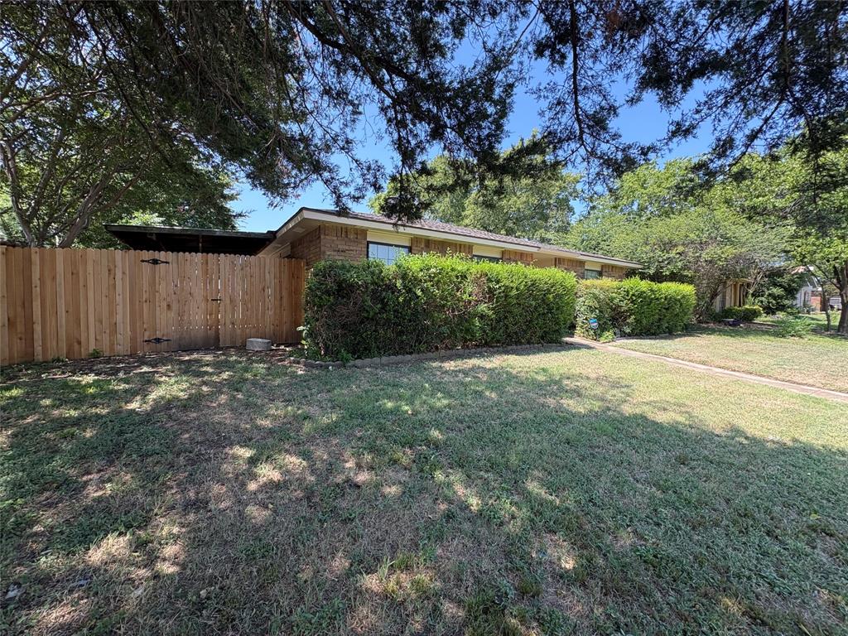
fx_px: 343
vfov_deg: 85.7
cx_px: 424
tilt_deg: -2.3
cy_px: 318
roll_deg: +0.5
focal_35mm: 14
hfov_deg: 102.1
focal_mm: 2.22
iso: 64
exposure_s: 1/357
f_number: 2.2
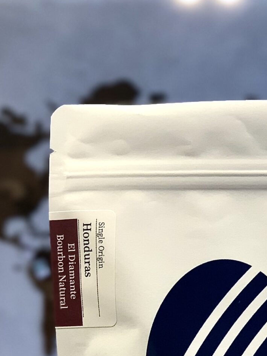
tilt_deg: +4.8
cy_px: 329
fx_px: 1450
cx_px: 229
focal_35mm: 141
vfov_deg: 13.9
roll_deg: +0.8
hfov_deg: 10.5
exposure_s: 1/60
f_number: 2.4
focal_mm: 6
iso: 80
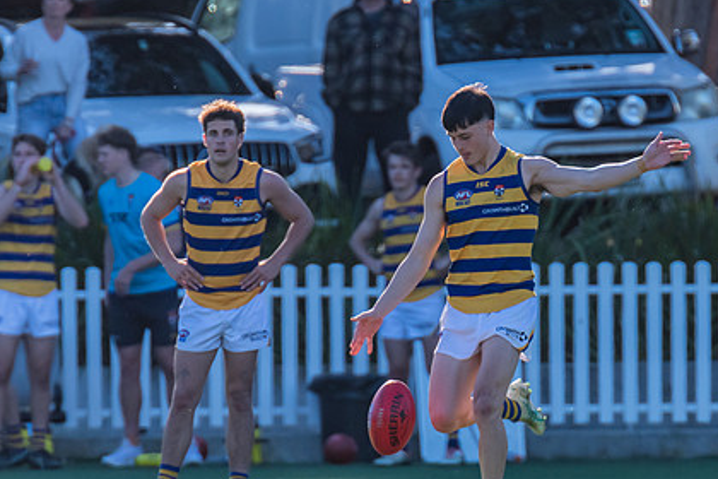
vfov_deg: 1.2
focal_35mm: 1139
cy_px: 313
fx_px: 22715
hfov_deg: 1.8
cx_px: 388
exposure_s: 1/1250
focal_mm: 600
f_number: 8
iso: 800
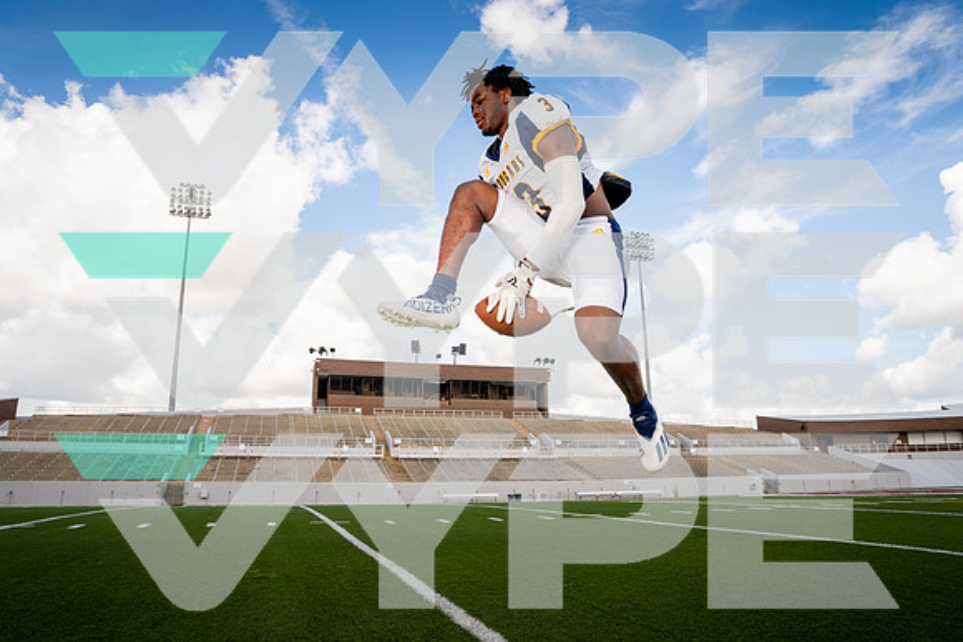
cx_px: 482
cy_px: 321
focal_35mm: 24
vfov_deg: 53.2
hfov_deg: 73.7
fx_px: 642
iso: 125
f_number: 8
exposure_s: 1/250
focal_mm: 24
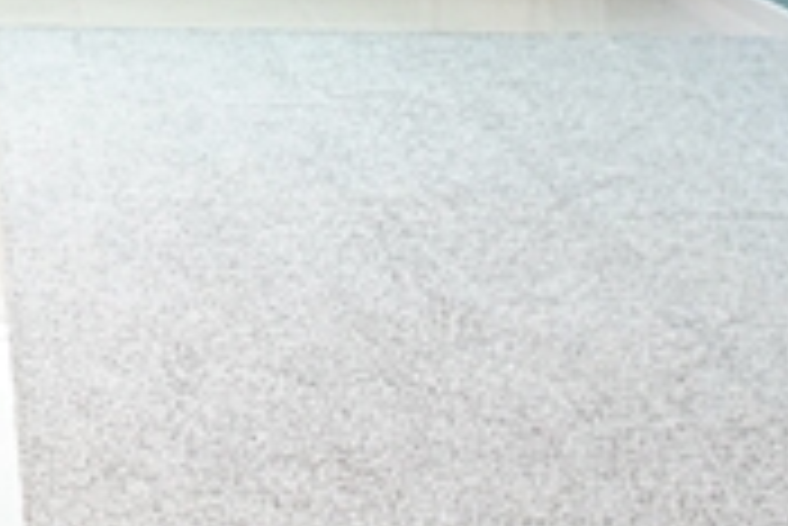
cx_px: -77
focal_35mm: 75
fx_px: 1649
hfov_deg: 25.0
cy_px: -450
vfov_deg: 15.4
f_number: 7.1
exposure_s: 1/40
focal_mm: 11
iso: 800
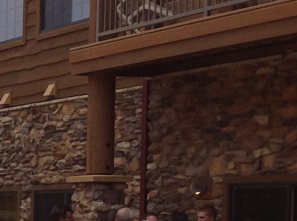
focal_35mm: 145
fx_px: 1242
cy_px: 253
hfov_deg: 12.2
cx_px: -281
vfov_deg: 10.1
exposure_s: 1/1163
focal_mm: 4.28
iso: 50
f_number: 2.4
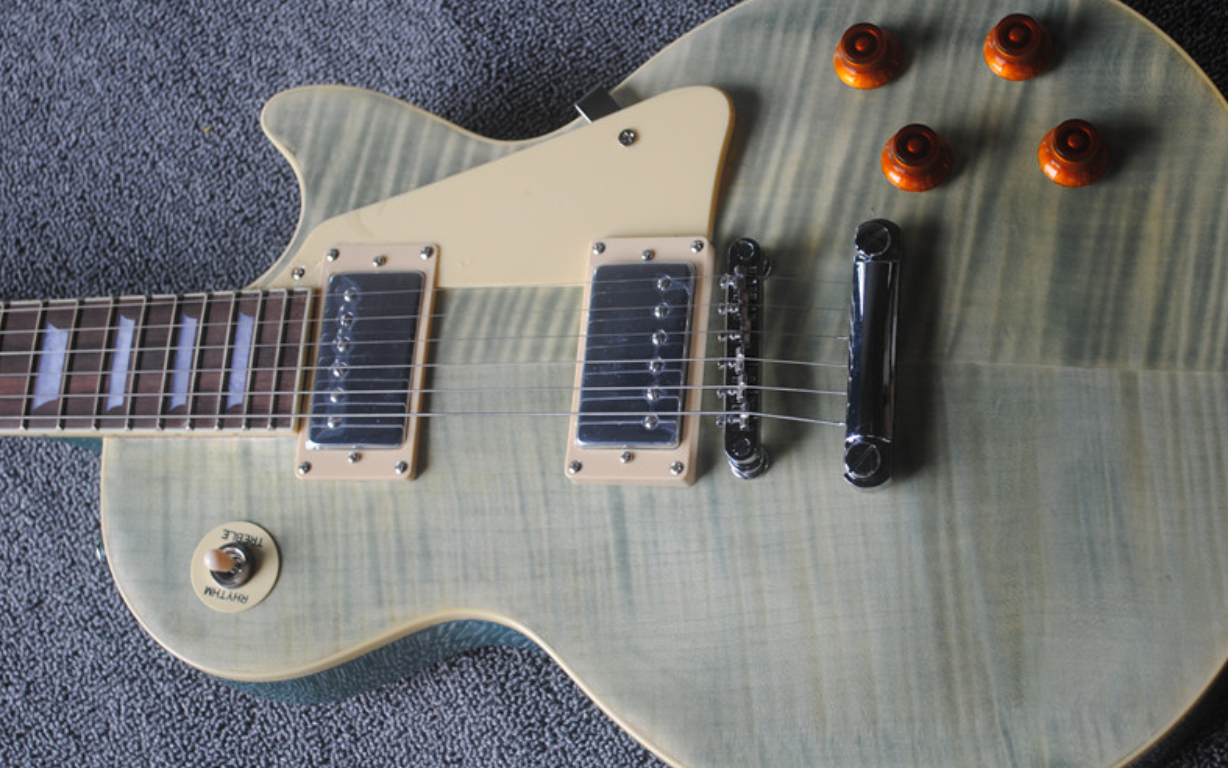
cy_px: 416
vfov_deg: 18.6
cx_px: 710
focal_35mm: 70
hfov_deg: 29.3
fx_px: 2343
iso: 100
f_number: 5
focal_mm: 36
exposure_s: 1/40
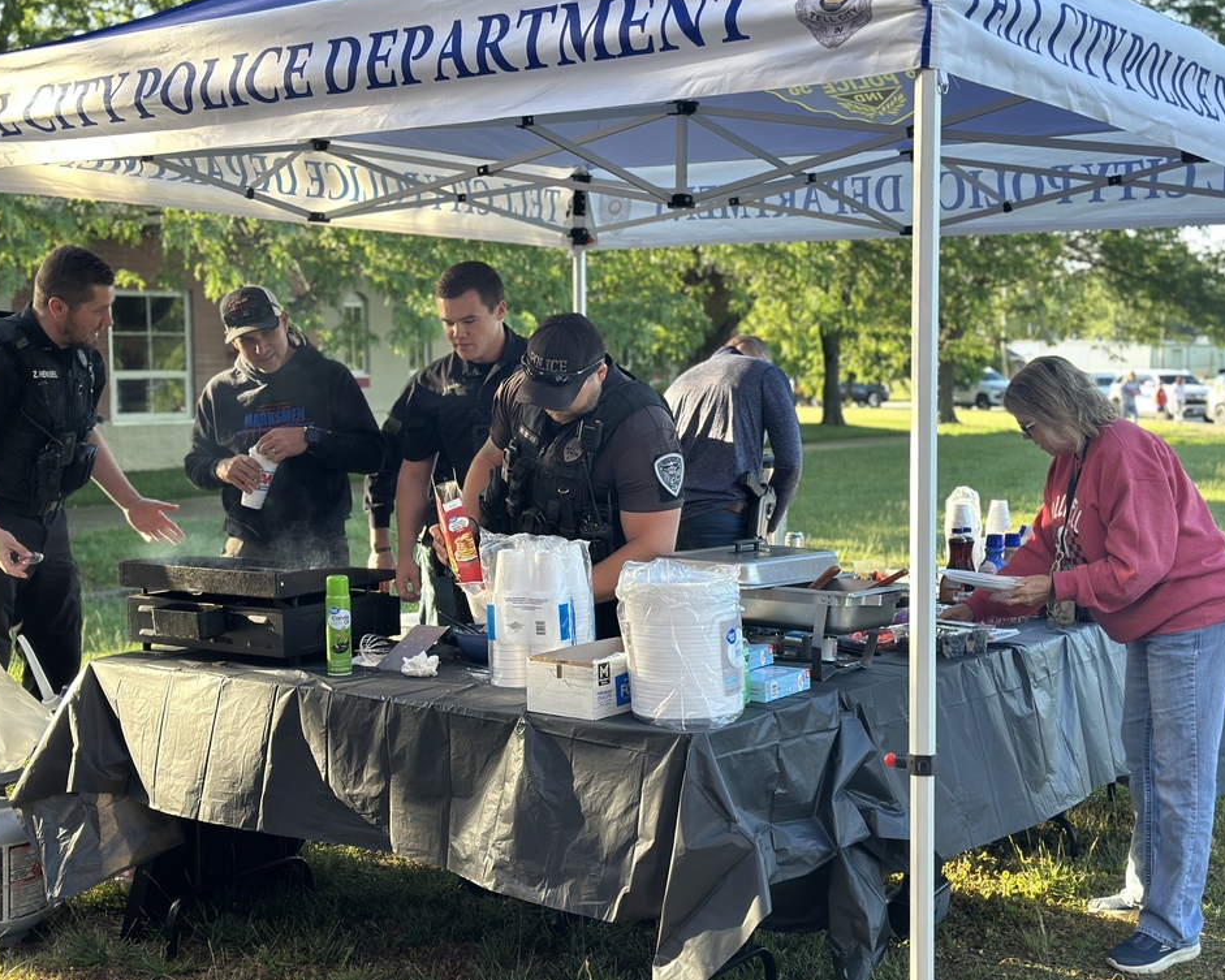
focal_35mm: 51
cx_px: 608
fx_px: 1849
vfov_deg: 29.7
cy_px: 489
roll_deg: +0.6
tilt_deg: -3.8
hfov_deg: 36.7
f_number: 1.78
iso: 80
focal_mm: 6.86
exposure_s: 1/355
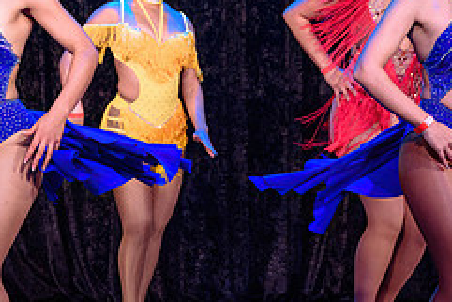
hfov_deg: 16.3
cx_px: 94
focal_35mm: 125
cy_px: 126
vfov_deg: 11.0
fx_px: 1570
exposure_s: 1/500
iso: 1600
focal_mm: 40
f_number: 3.2
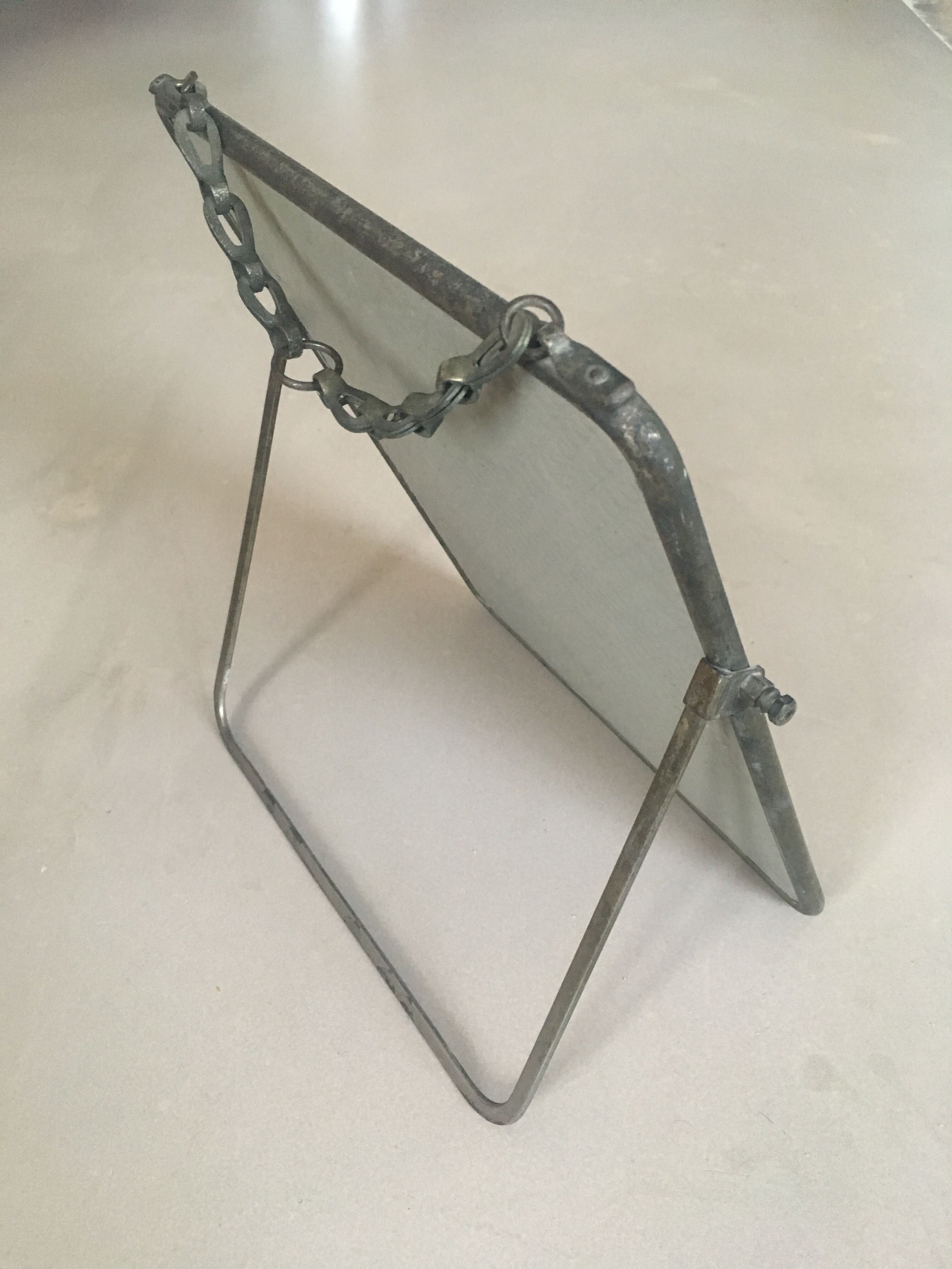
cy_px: 634
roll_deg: +0.6
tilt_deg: -43.9
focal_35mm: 29
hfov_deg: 48.2
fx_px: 1063
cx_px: 476
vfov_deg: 61.7
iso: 200
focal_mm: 4.15
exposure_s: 1/17
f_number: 2.2
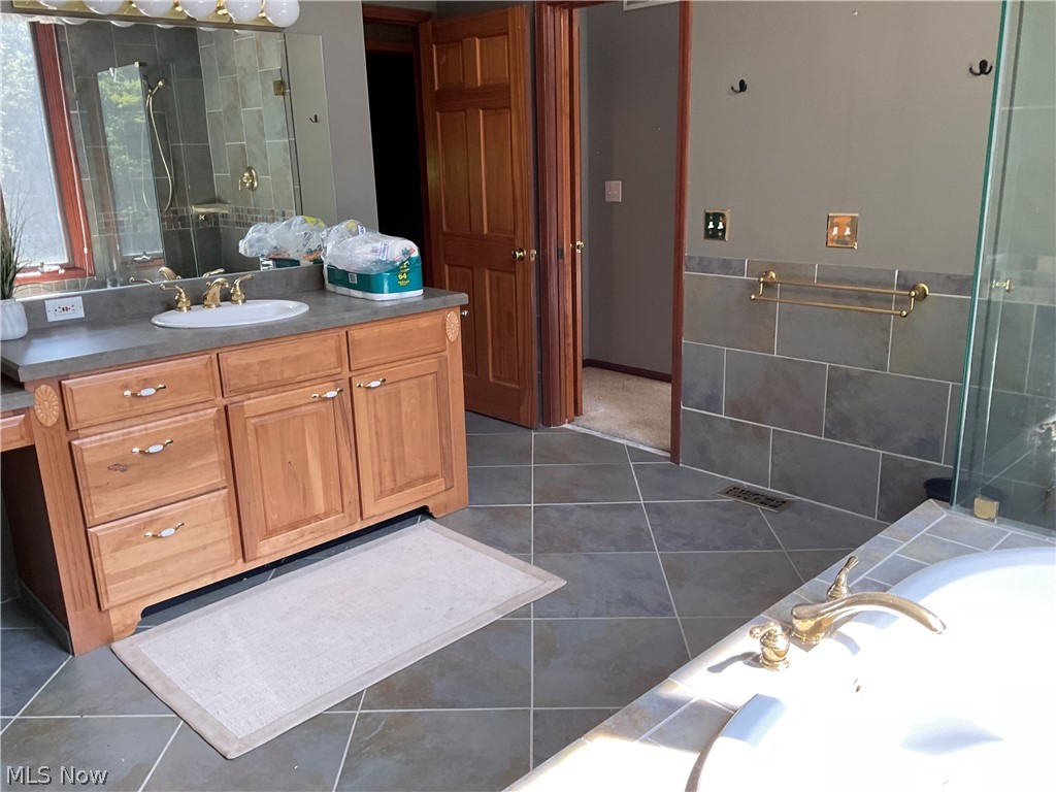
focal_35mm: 29
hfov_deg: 61.7
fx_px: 885
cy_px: 396
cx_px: 528
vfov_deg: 48.2
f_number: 1.8
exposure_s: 1/120
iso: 50
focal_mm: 3
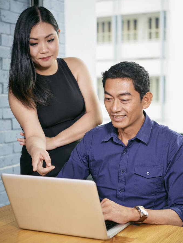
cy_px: 132
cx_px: 92
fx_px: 465
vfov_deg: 29.4
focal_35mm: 66
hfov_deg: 22.2
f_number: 3.5
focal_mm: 60
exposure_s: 1/125
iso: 320
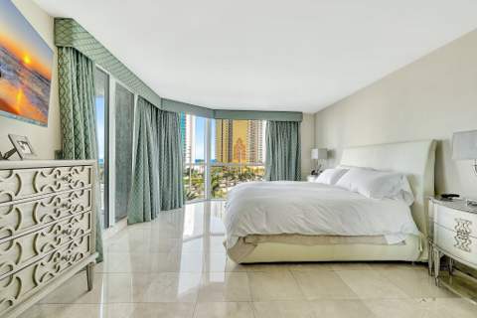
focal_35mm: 16
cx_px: 238
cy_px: 159
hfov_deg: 95.0
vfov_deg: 72.1
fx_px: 219
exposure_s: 1/50
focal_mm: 16.5
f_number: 13
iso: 640
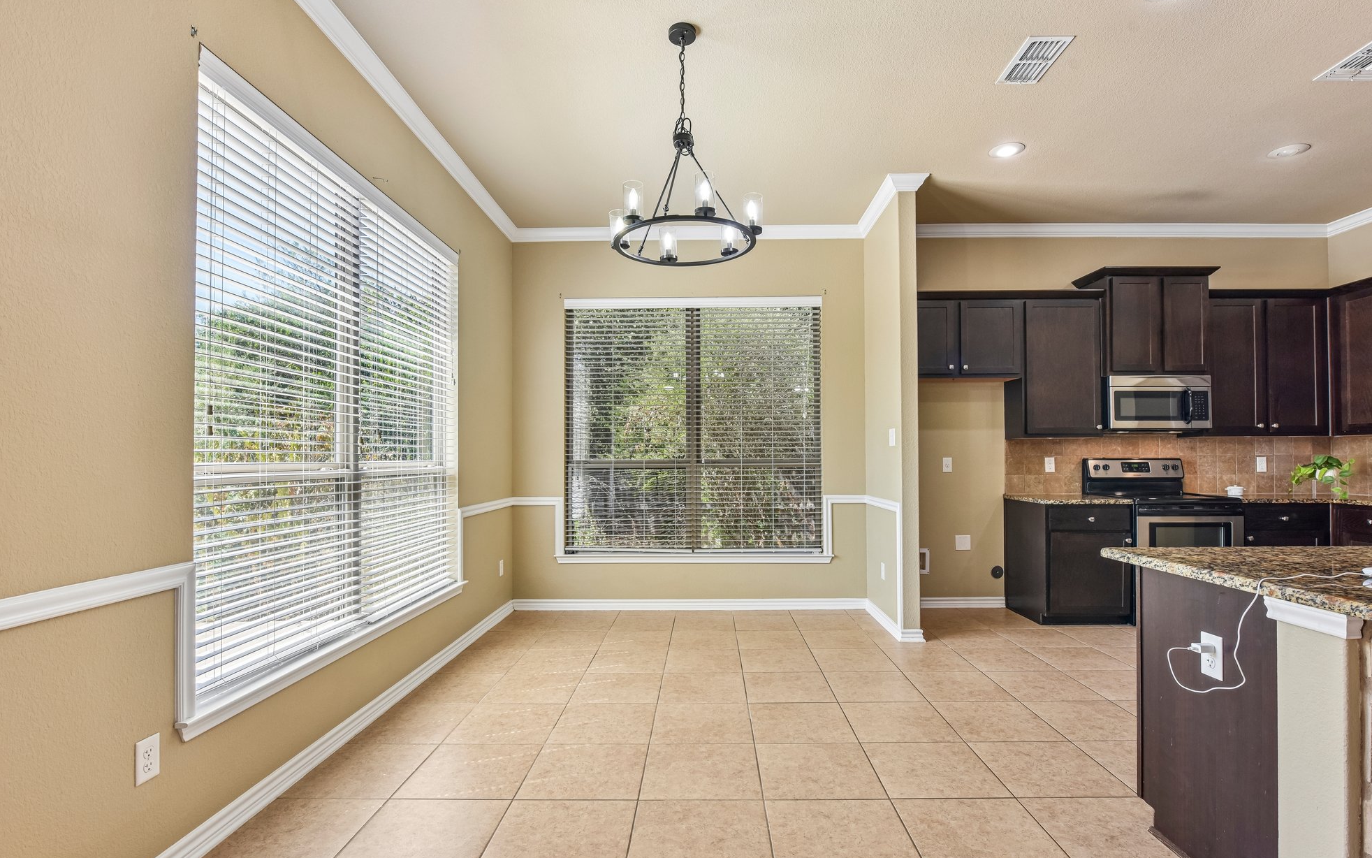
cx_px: 691
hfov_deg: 94.4
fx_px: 636
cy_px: 450
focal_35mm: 17
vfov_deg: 68.0
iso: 100
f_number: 8
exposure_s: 1/25
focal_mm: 16
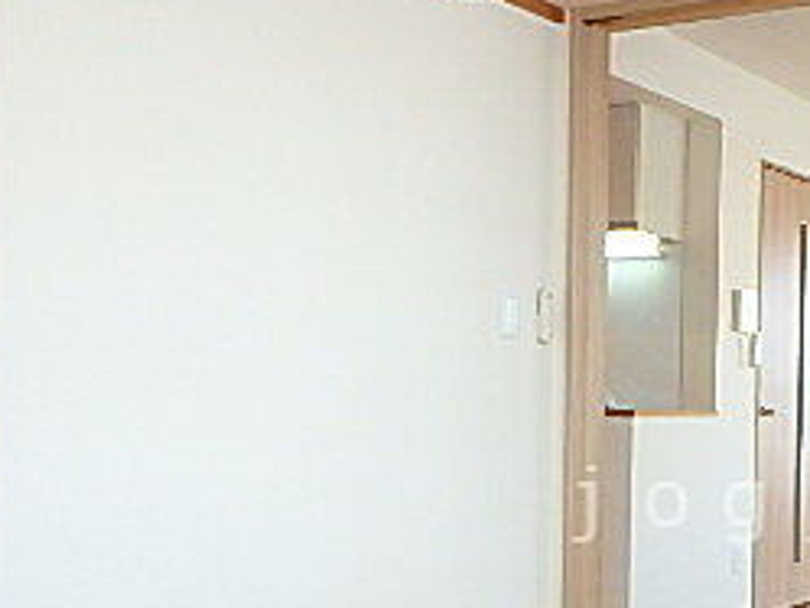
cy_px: 504
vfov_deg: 26.5
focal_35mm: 54
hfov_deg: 32.9
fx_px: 1264
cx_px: 794
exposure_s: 1/60
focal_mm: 3.7
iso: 160
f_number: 3.5
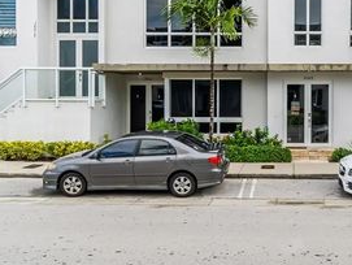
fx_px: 346
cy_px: 34
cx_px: 270
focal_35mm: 34
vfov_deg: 39.3
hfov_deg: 51.3
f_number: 8
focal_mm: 10
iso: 100
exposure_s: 1/160
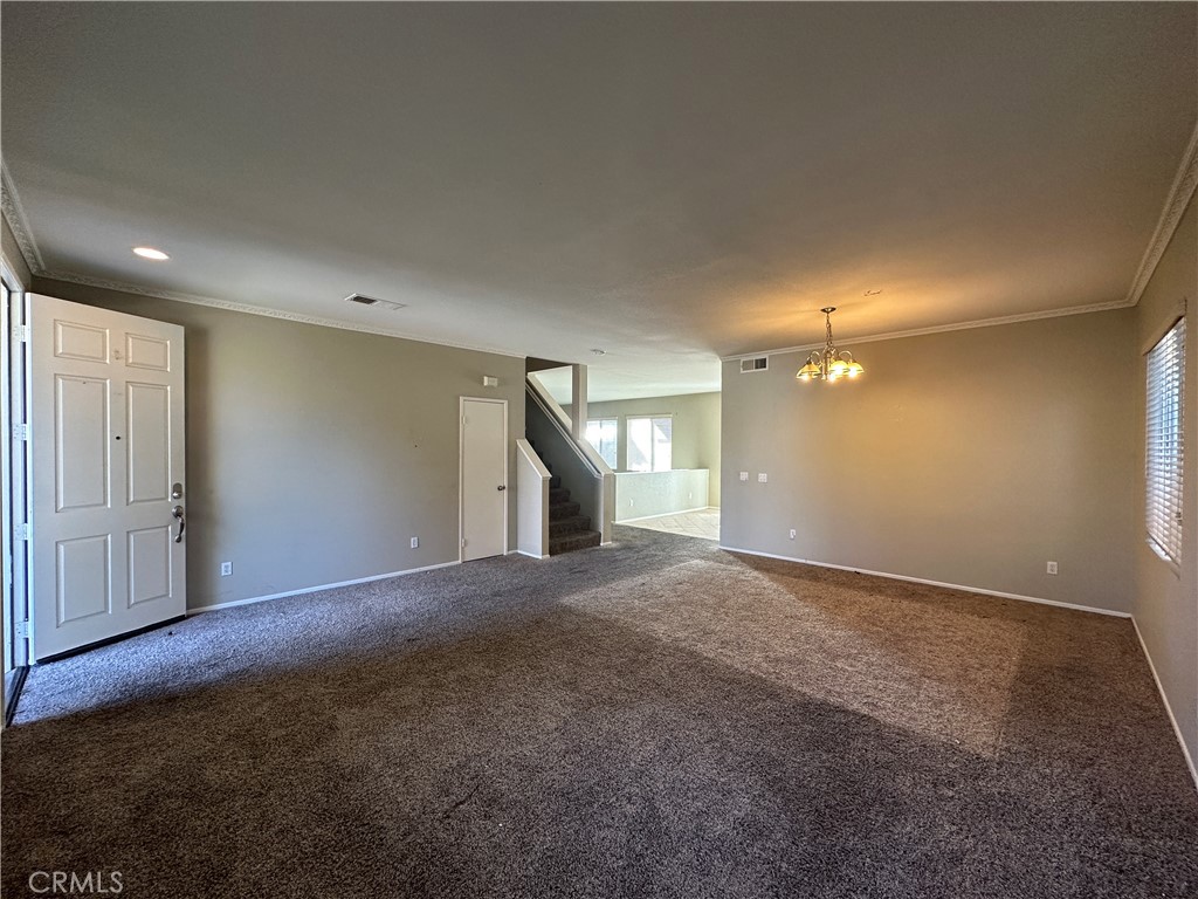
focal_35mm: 14
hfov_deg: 102.1
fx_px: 485
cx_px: 599
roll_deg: -0.4
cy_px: 450
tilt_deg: -1.1
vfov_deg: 85.7
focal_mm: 2.22
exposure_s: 1/120
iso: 200
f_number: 2.2
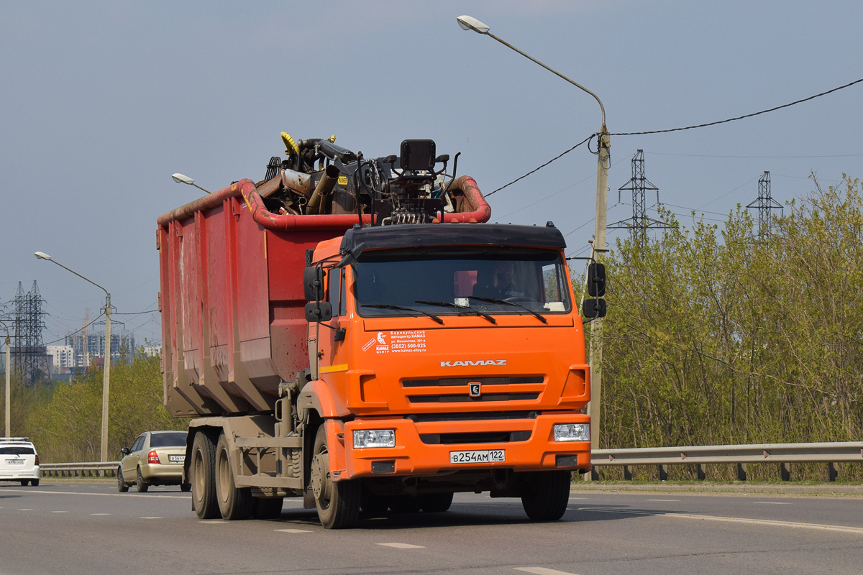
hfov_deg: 24.6
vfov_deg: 16.6
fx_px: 1978
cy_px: 288
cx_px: 432
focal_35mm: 82
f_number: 7.1
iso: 200
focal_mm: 55
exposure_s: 1/1000
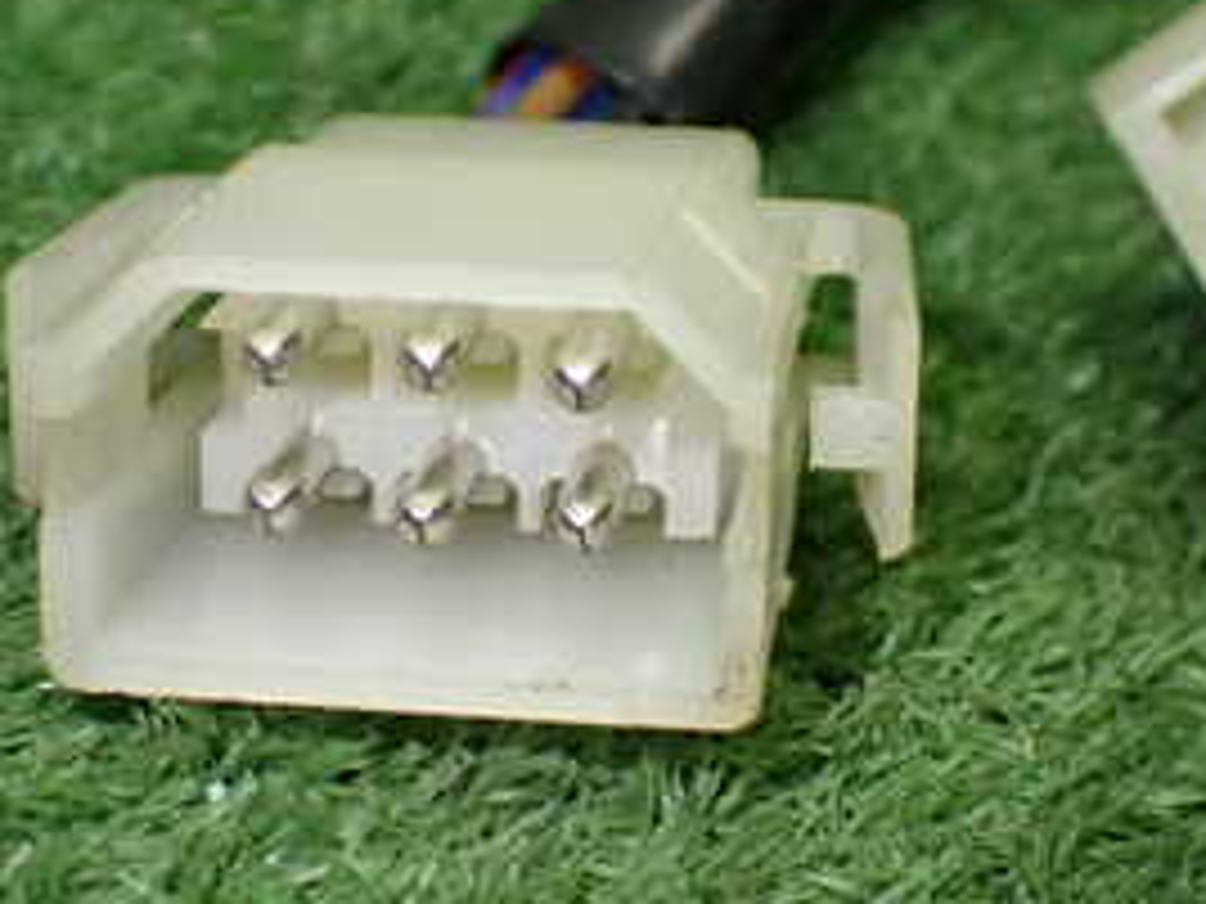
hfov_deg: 23.0
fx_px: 2961
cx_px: 594
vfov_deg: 17.4
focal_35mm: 85
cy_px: 477
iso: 500
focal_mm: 6.83
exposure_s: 1/160
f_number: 2.7
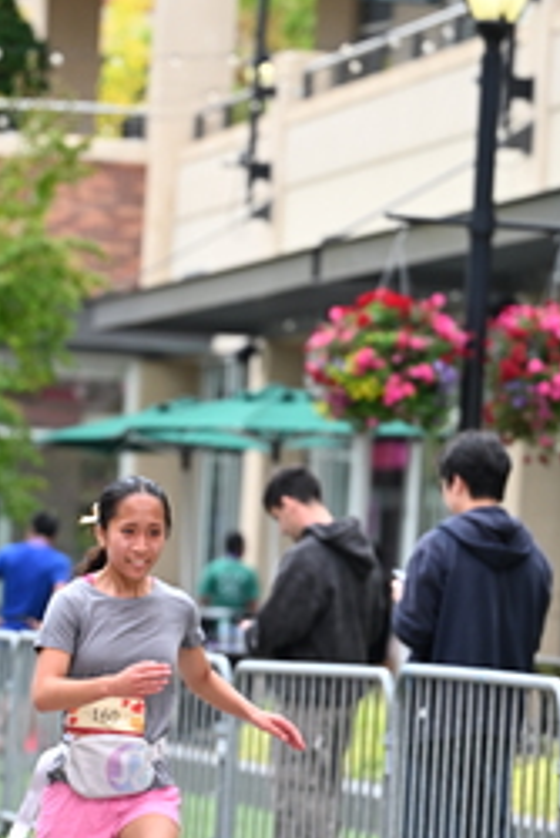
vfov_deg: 9.1
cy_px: 513
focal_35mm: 227
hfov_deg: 6.1
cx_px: 163
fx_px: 5289
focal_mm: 103
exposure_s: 1/1600
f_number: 2.8
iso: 640
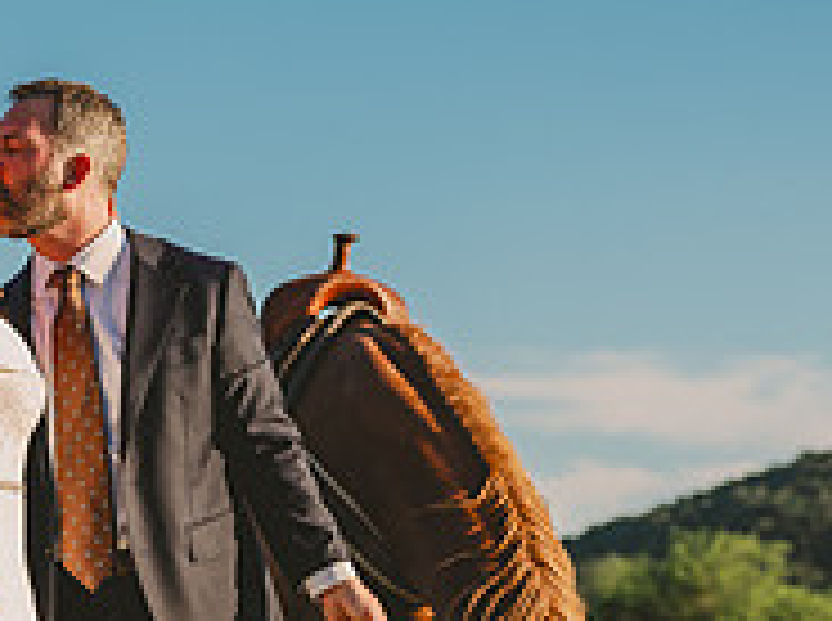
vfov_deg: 9.7
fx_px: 3622
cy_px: 652
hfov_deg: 12.9
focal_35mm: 151
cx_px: 13
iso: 80
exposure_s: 1/1600
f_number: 2.8
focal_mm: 50
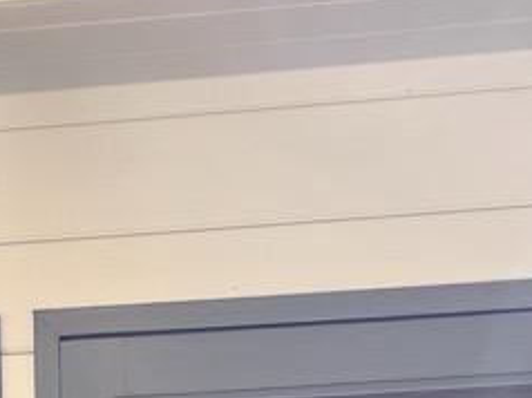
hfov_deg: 13.9
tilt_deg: -7.2
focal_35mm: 140
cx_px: 27
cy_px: 906
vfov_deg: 9.6
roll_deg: +1.0
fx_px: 2149
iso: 50
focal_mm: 5.7
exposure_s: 1/306
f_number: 1.5
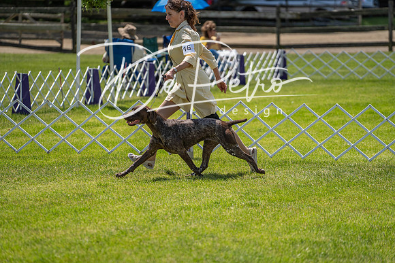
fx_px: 2195
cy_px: 132
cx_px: 198
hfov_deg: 10.3
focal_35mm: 200
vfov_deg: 6.9
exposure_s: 1/3200
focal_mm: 200
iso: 640
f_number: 4
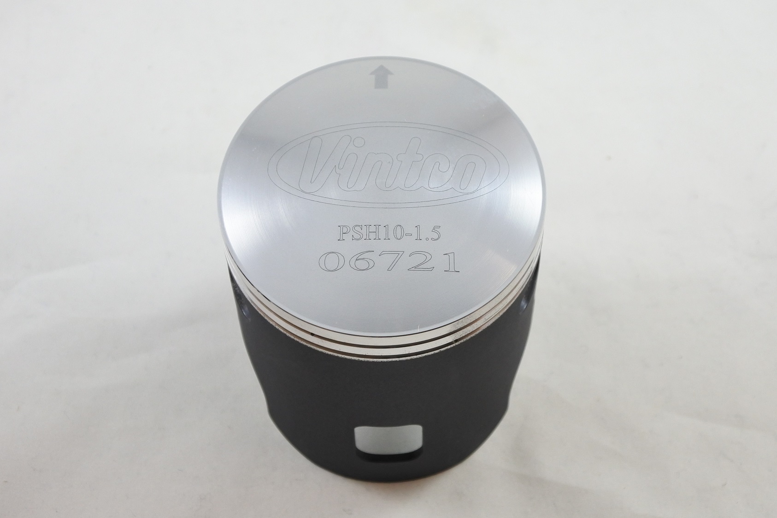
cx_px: 388
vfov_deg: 25.1
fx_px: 1165
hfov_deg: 36.9
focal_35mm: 54
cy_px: 259
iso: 640
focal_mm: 20.1
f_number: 4.8
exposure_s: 1/125
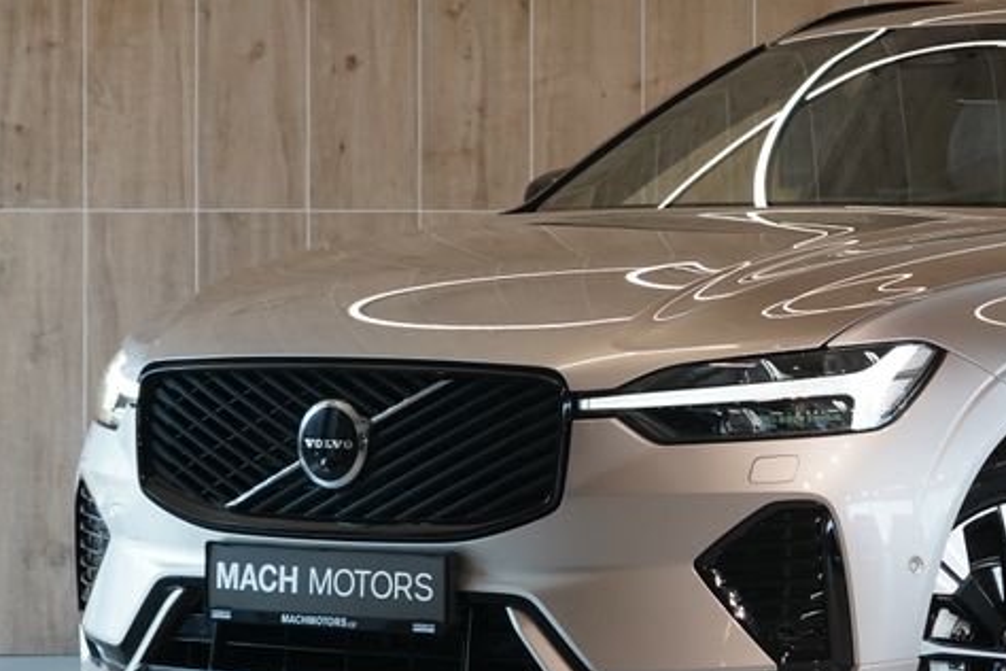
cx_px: 930
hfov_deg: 13.6
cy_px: 330
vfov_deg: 9.2
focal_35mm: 149
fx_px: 4163
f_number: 5.6
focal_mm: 69
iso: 2000
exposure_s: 1/160
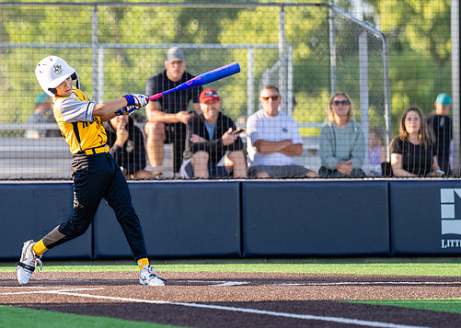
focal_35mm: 340
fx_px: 4448
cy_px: 109
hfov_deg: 5.9
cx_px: 49
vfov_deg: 4.2
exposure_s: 1/1600
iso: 400
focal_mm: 171
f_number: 2.8
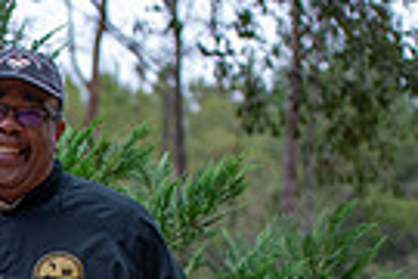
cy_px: 595
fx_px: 3495
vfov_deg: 4.5
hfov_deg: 6.7
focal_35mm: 301
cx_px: -387
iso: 320
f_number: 3.2
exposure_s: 1/250
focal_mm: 70
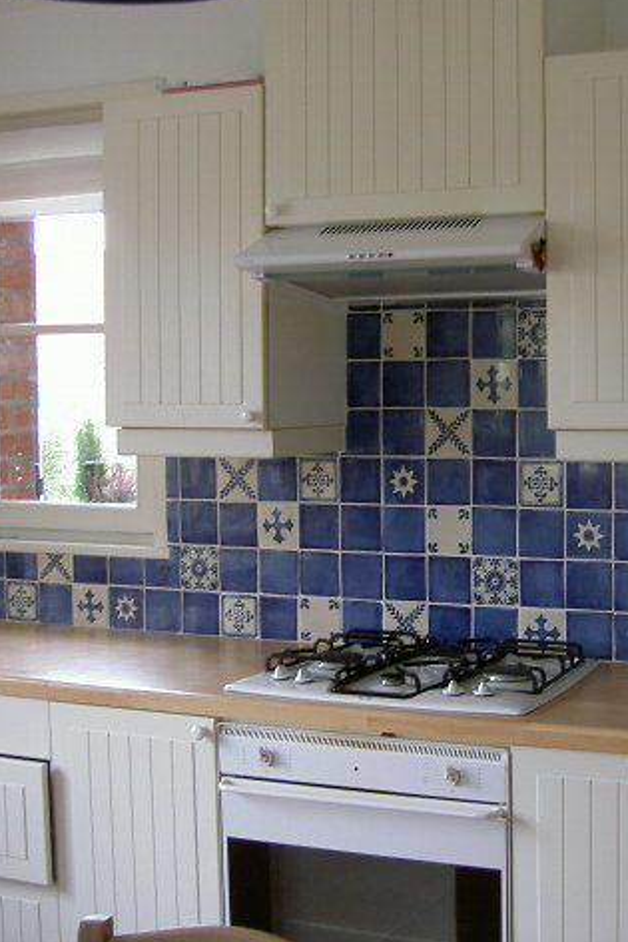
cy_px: 465
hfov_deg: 24.5
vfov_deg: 36.2
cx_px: 441
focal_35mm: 55
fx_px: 1438
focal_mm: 8
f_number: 2.8
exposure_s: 1/13.9
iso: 100
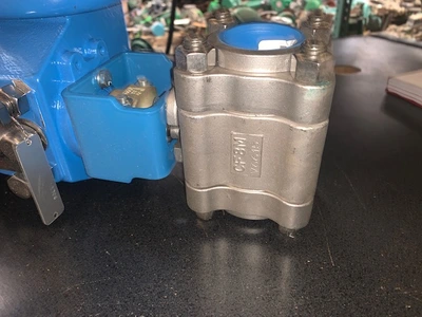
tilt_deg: -29.4
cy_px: 158
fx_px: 317
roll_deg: +2.3
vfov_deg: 53.1
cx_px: 211
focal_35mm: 26
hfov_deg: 67.3
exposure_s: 1/4
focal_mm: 4.25
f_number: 1.8
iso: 25
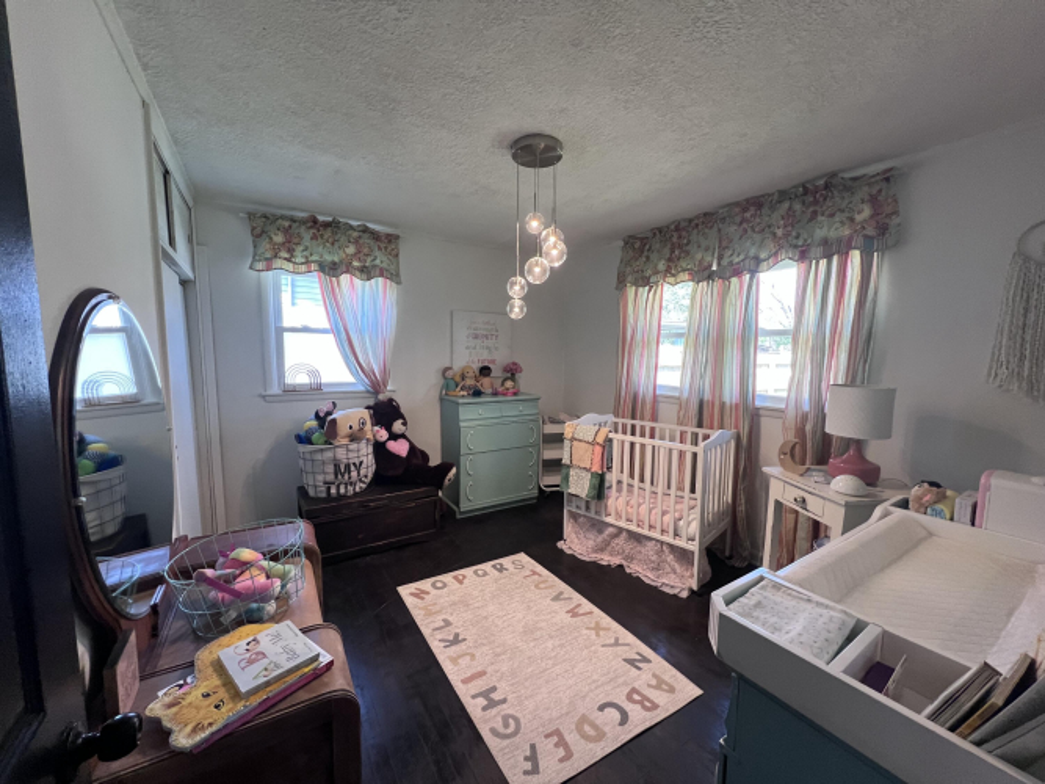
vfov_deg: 89.9
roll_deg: -0.7
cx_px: 522
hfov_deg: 106.2
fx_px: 392
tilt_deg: -5.9
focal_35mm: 13
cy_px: 392
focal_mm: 1.57
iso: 200
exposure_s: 1/120
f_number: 1.8
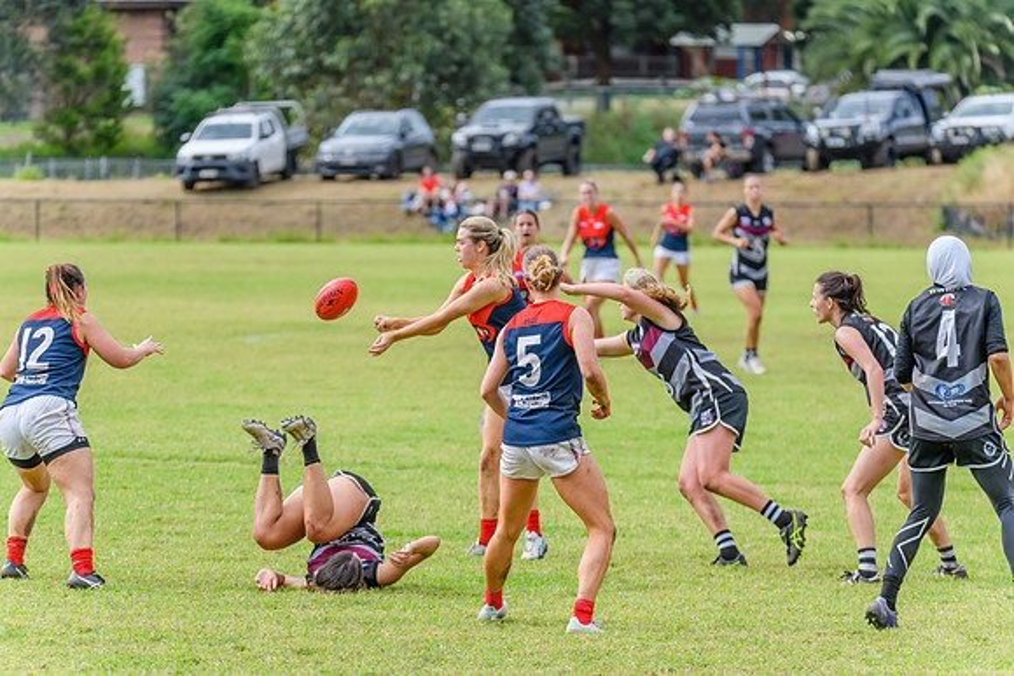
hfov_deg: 8.6
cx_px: 507
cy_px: 338
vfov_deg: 5.7
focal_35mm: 240
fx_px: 6761
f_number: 6.3
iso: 800
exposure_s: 1/1600
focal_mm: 240
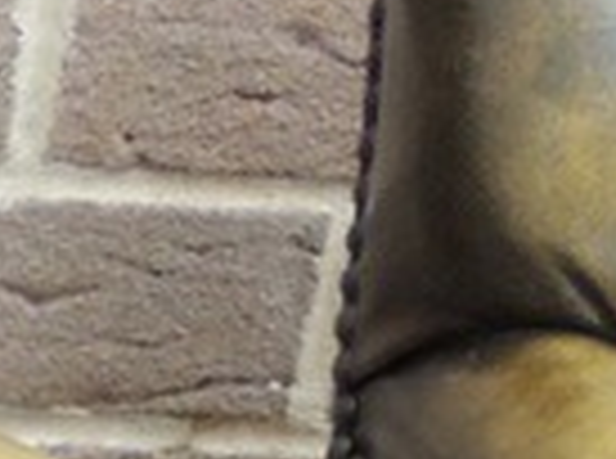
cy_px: 1584
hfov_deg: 7.7
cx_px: -1196
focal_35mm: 225
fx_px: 3993
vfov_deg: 5.9
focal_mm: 5.3
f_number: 3.1
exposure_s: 1/125
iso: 400
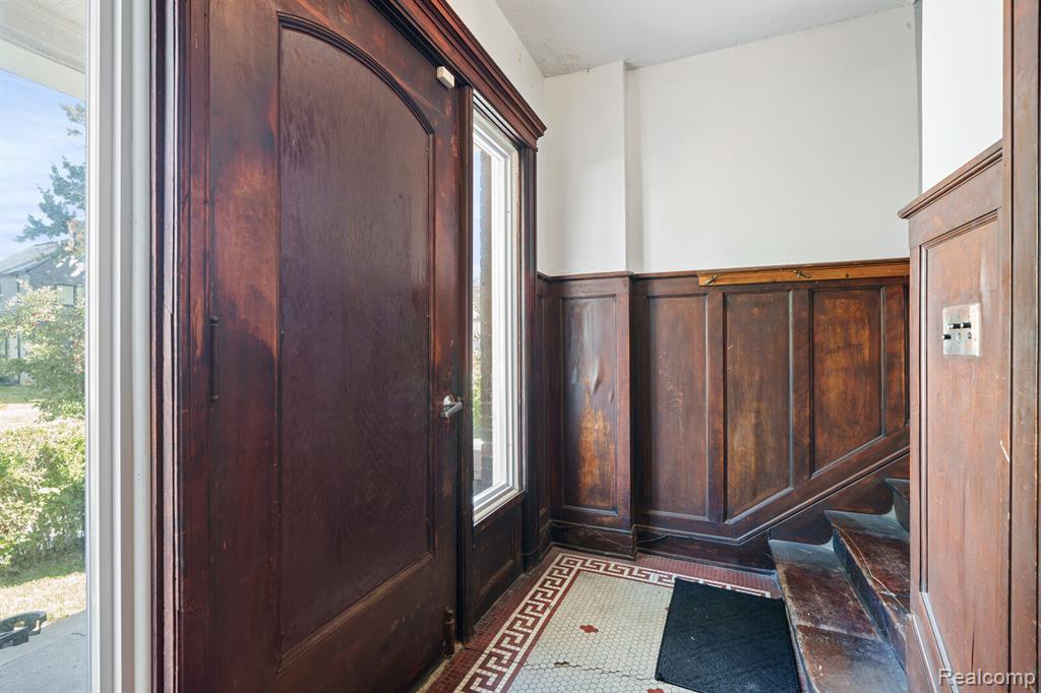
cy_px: 346
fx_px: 462
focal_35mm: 16
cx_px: 520
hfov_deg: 96.8
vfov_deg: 73.7
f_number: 7.1
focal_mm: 16
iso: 200
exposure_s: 1.3
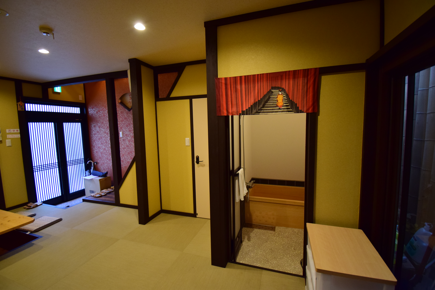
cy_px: 145
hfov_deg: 100.4
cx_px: 218
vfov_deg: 77.4
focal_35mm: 15
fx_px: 181
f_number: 4.5
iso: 800
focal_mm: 10
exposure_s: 1/60
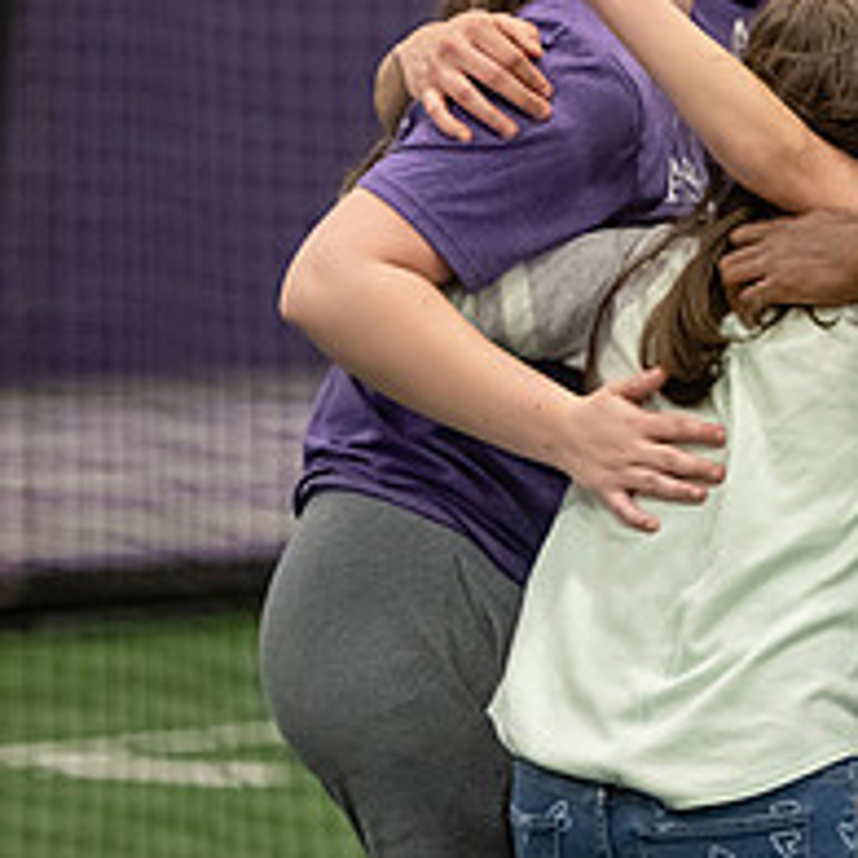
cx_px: 950
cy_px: 381
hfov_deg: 6.0
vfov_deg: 6.0
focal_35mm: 293
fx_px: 8216
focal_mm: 116
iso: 4000
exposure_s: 1/320
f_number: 3.2
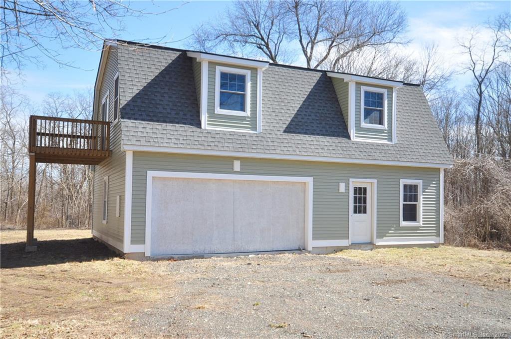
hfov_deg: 62.0
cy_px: 170
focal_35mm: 30
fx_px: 425
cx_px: 256
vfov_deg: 43.5
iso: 320
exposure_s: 1/400
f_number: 7.1
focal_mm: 20
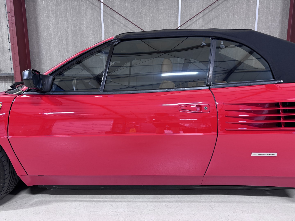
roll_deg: +0.9
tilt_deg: -9.6
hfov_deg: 71.6
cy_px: 110
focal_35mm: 24
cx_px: 148
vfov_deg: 56.8
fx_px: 205
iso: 250
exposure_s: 1/60
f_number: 1.78
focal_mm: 6.76
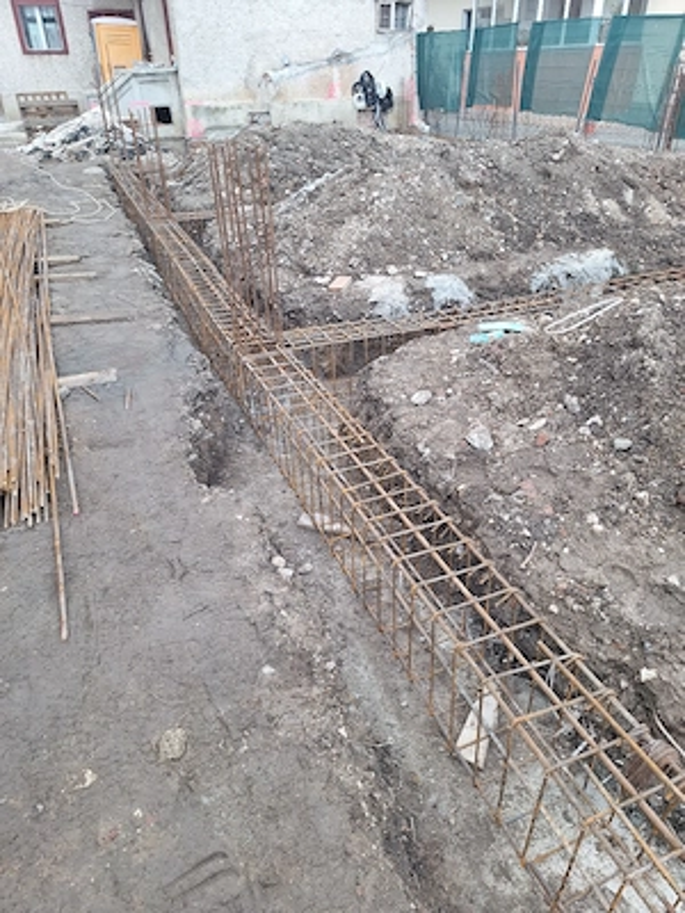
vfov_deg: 73.9
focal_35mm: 23
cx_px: 342
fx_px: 607
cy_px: 456
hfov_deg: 58.9
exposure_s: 1/50
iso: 25
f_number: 1.8
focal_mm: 5.54
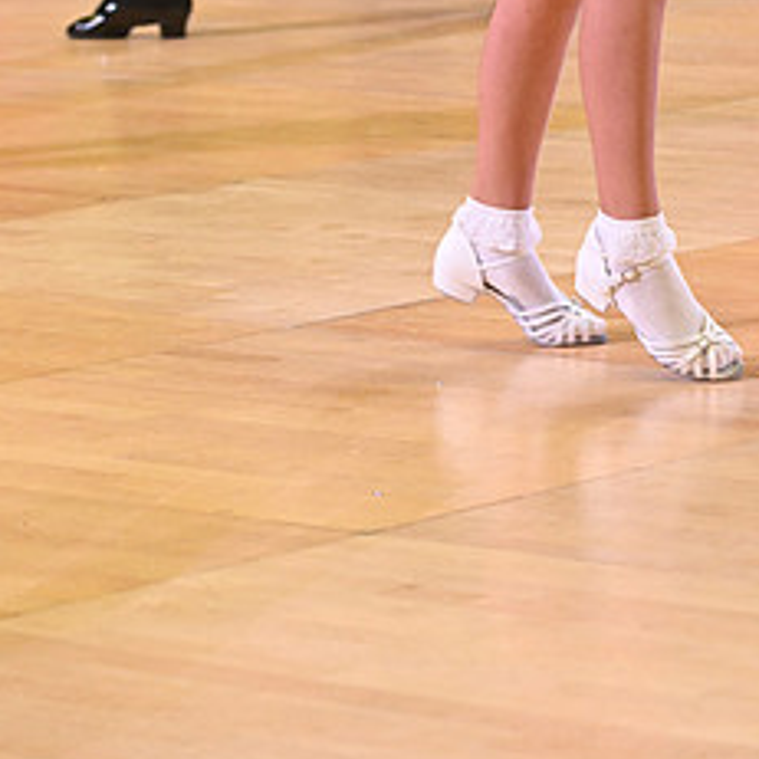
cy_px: -164
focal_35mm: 235
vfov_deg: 7.4
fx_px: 5830
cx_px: 580
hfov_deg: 7.4
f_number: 5.6
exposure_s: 1/400
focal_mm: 110
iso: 4000
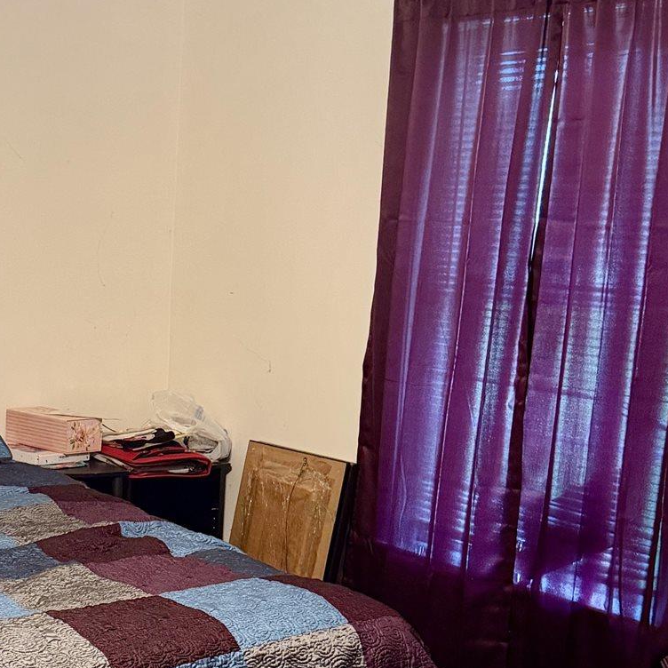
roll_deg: -2.1
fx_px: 1419
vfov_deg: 26.3
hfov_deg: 25.7
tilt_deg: -9.8
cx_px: 76
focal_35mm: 65
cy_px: 467
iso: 640
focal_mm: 6.76
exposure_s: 1/40
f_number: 1.78
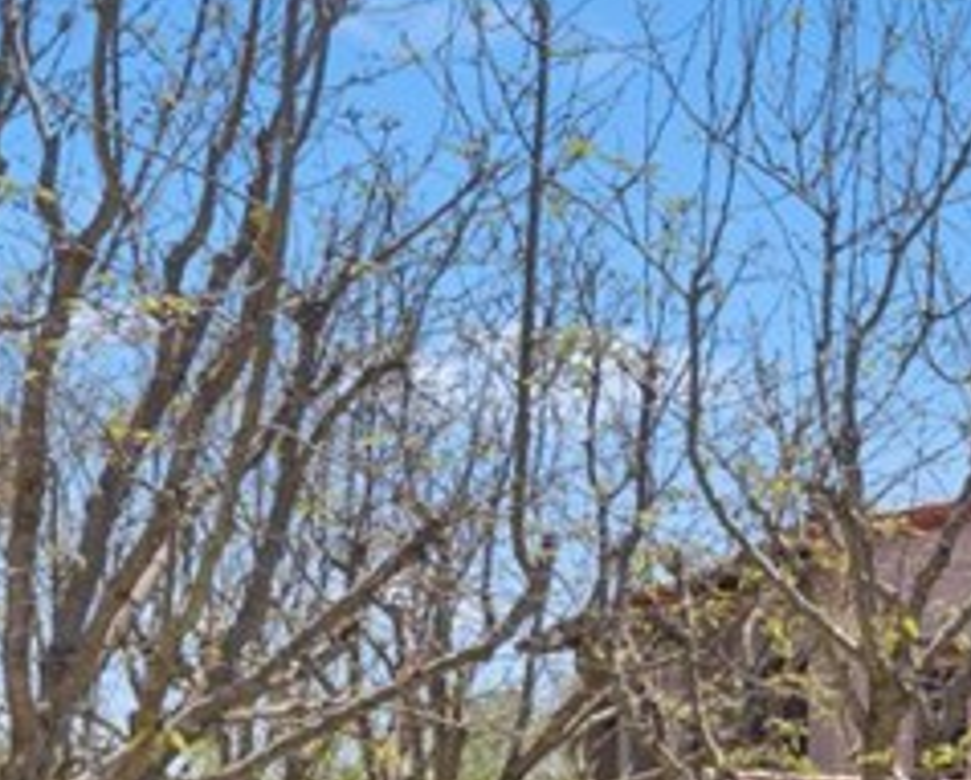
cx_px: 1799
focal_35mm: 133
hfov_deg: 13.0
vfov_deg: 11.2
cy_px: 1162
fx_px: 3827
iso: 80
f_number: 10
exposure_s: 1/60
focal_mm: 33
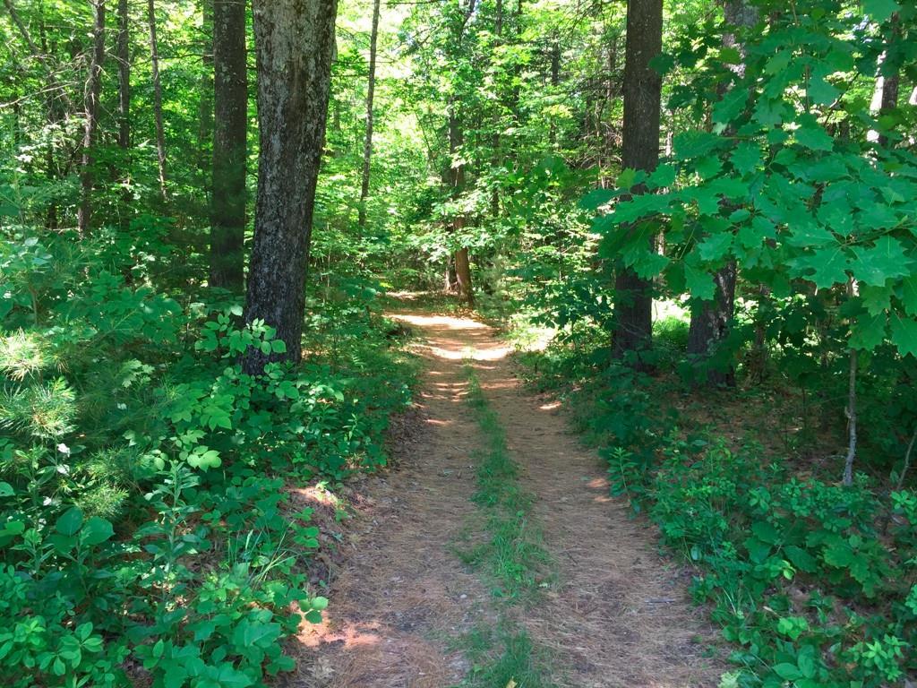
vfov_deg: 48.2
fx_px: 768
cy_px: 344
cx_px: 458
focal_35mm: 29
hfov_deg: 61.7
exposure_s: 1/60
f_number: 2.2
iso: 40
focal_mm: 4.15
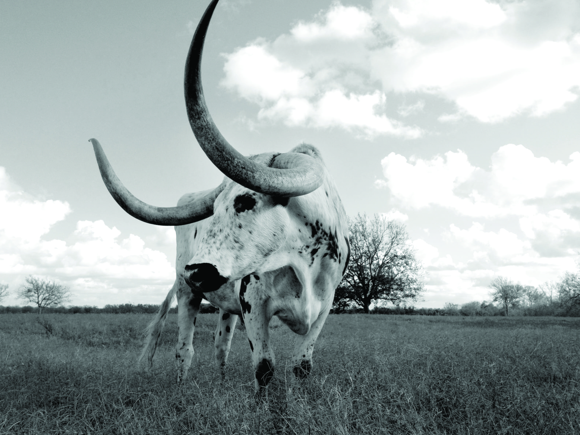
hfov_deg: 51.4
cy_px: 215
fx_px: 603
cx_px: 287
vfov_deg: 39.7
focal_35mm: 36
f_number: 2.4
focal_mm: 4.28
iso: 50
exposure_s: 1/1126
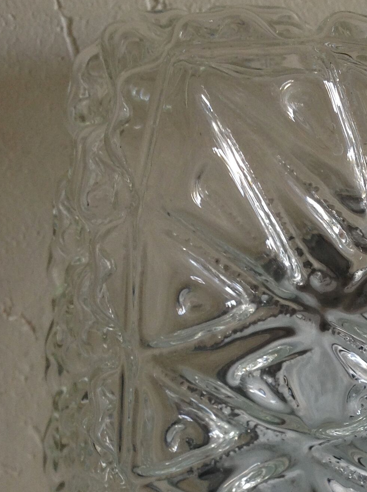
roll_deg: -8.2
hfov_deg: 20.7
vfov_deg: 27.3
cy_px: 433
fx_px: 978
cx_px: 350
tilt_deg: -24.0
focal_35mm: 69
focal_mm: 4.28
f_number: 2.4
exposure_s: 1/40
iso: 64
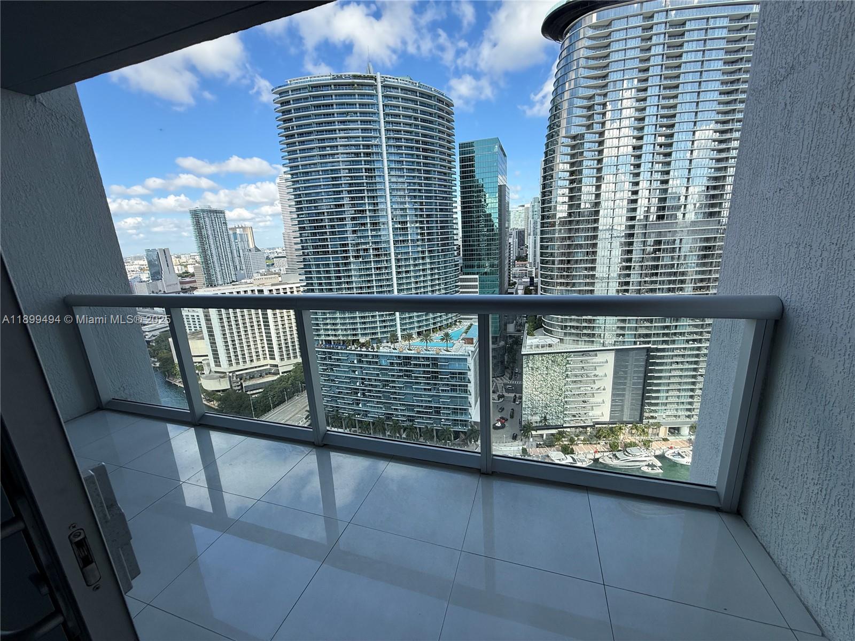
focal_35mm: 14
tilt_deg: -13.7
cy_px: 320
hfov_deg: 102.1
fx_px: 346
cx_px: 428
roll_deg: +2.8
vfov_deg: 85.7
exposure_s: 1/942
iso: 64
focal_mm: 2.22
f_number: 2.2
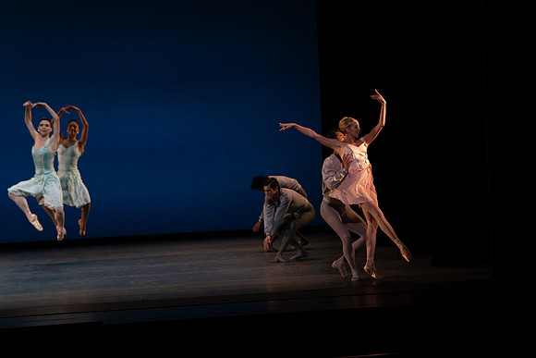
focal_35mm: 135
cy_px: 179
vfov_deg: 10.2
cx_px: 268
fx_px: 2010
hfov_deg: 15.2
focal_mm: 135
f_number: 8
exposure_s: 1/500
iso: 3200
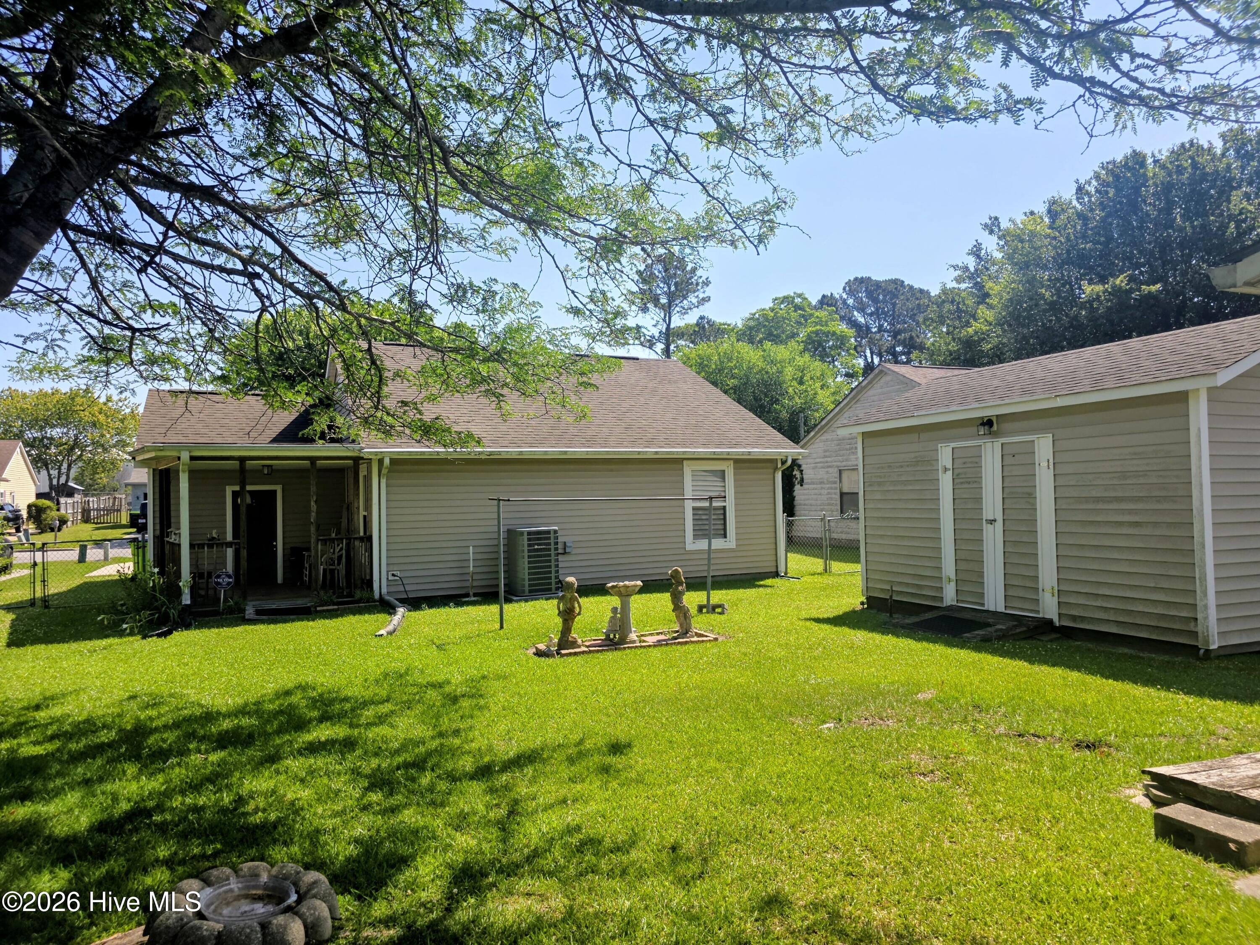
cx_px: 630
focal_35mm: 23
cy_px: 472
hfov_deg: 73.9
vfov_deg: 58.9
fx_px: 837
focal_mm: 6.3
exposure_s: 1/707
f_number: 1.7
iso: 12
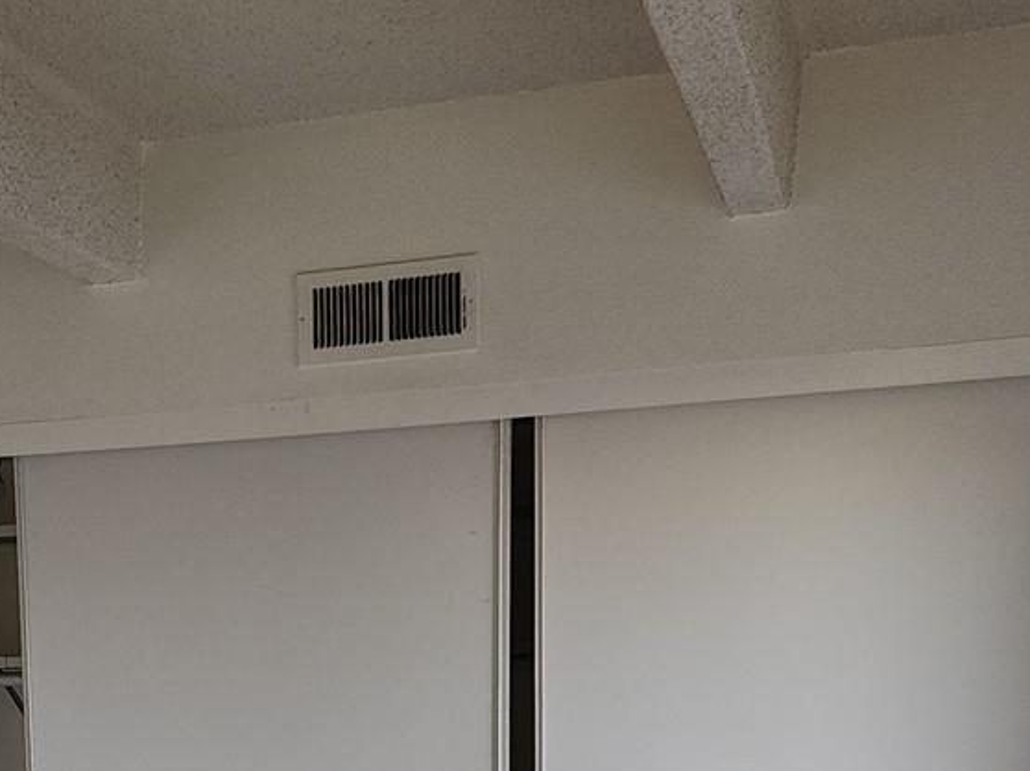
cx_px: 194
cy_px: 930
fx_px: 1963
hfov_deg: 28.7
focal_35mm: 66
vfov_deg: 20.7
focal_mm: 6.4
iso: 100
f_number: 1.8
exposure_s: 1/40
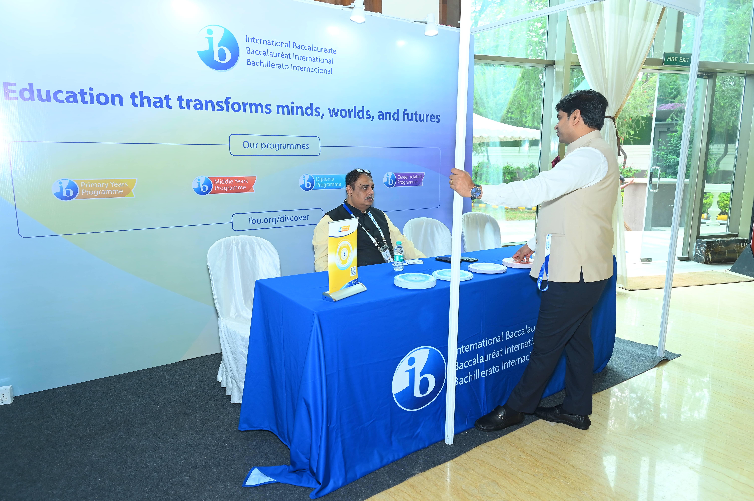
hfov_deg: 73.8
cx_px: 377
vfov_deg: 53.1
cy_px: 250
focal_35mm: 24
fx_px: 502
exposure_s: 1/160
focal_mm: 24
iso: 640
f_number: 5
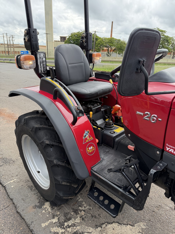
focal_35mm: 24
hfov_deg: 56.8
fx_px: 162
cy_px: 117
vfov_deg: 71.6
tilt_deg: -23.2
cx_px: 88
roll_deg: -3.0
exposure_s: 1/772
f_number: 1.78
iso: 100
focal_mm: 6.76
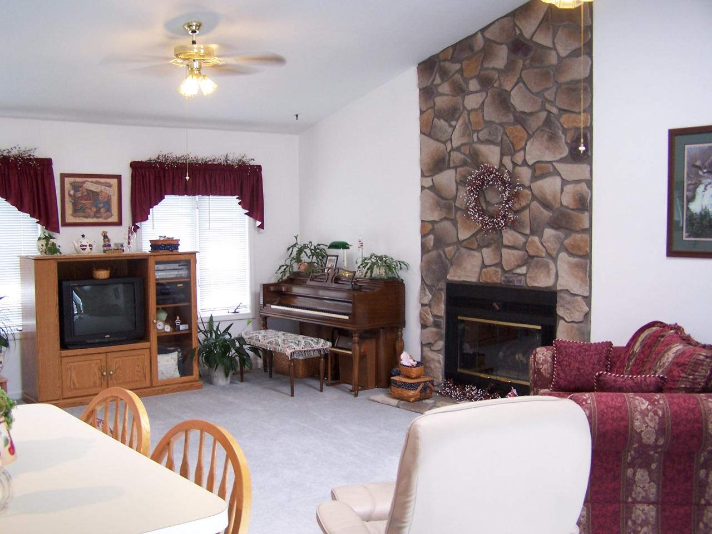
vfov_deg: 37.7
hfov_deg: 49.0
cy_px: 267
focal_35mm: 38
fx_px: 782
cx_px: 356
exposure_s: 1/13
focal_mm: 6.3
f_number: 2.8
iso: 140
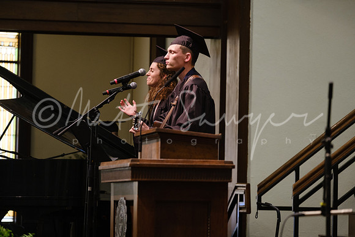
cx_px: 178
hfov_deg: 11.9
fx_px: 1706
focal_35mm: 173
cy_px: 118
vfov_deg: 7.9
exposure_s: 1/60
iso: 1600
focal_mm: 115
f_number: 3.6
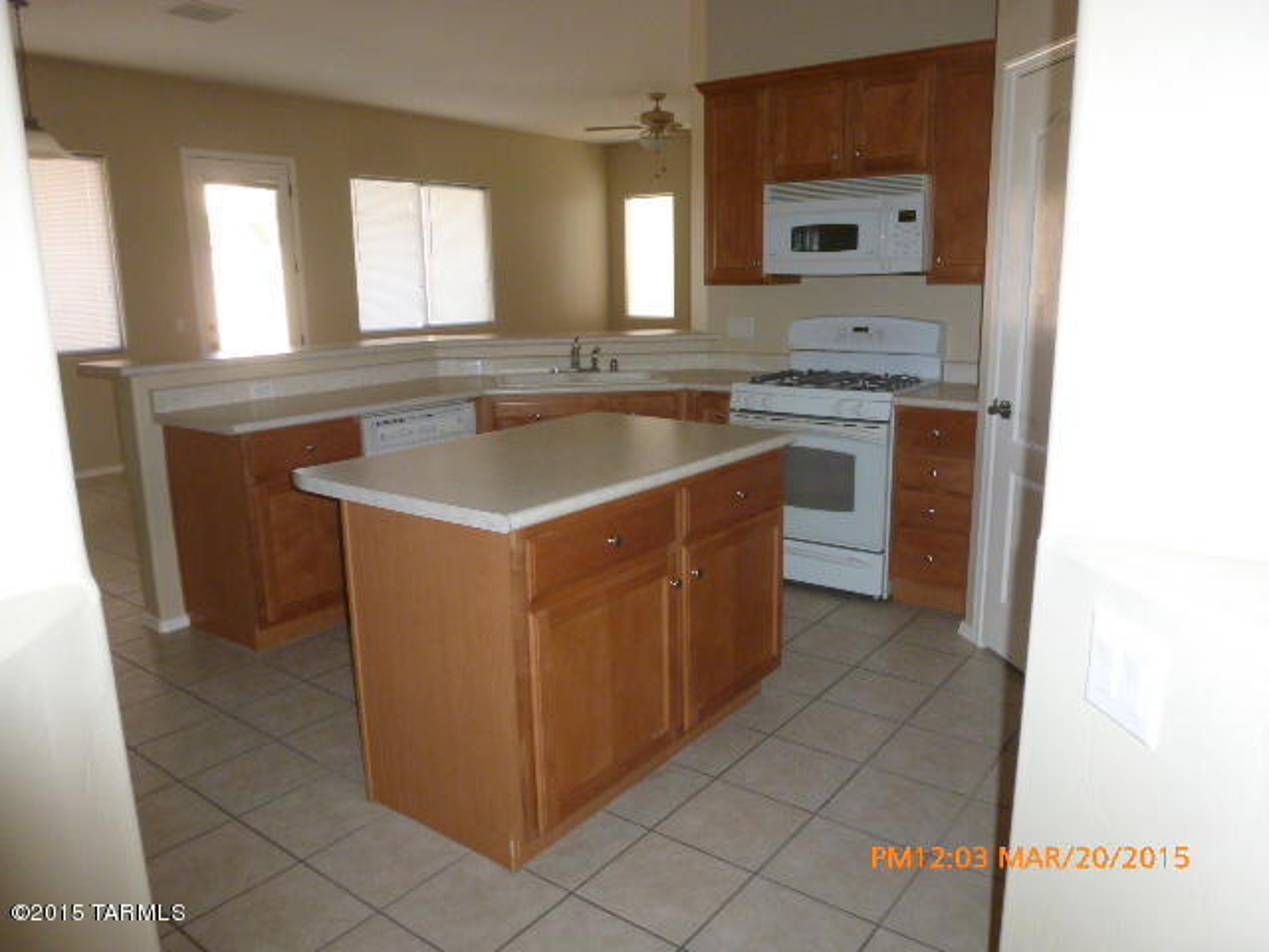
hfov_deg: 71.6
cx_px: 634
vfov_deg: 56.8
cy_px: 476
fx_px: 880
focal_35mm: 24
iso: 250
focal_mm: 4.3
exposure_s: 1/60
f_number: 3.3
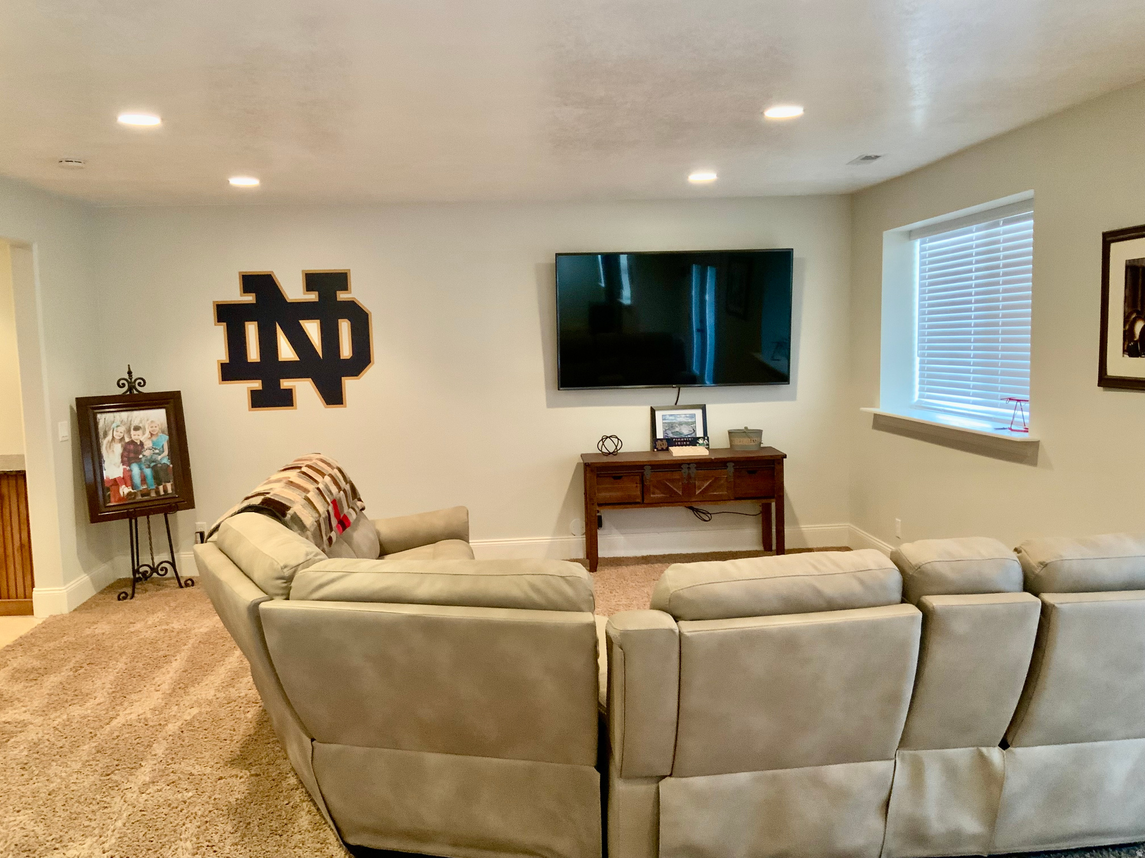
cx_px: 572
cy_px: 429
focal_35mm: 29
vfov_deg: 48.2
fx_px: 959
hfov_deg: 61.7
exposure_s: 1/40
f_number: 1.8
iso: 250
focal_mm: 3
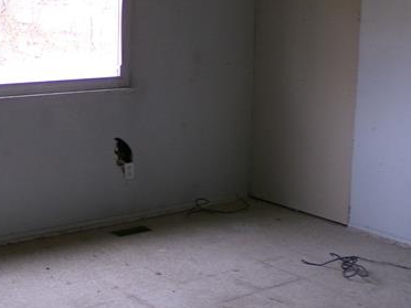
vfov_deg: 22.1
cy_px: 85
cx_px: 77
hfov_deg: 28.7
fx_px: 784
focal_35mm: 66
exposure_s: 1/34
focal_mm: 4.3
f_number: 3.7
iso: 131
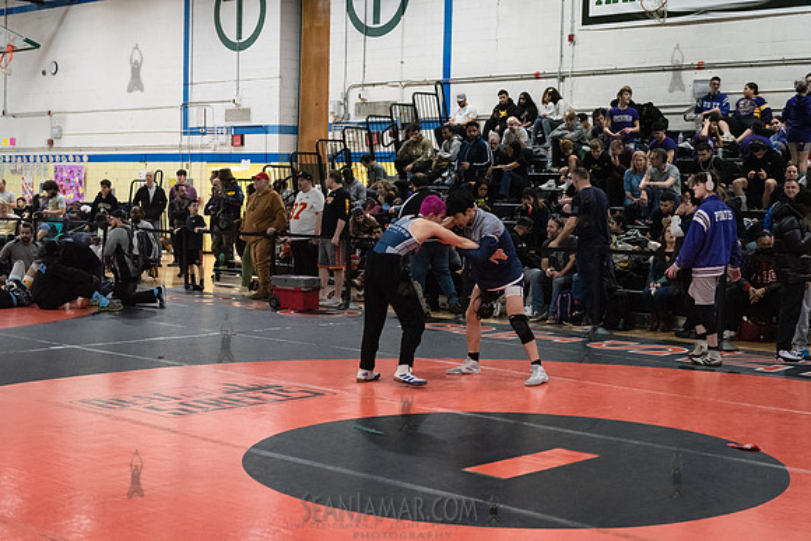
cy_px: 270
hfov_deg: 35.6
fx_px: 1262
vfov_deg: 24.2
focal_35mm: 56
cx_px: 406
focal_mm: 56
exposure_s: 1/500
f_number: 3.2
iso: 8000
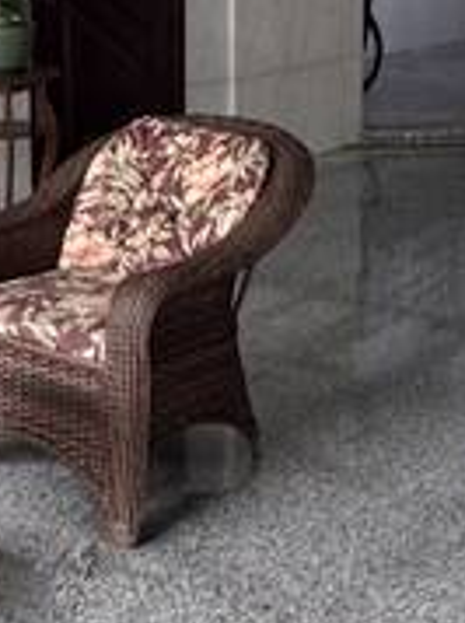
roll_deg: +0.5
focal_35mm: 85
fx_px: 1526
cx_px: 185
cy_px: 35
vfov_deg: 22.4
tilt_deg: -7.3
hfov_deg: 17.3
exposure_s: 1/60
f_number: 2.2
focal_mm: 2.22
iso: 320
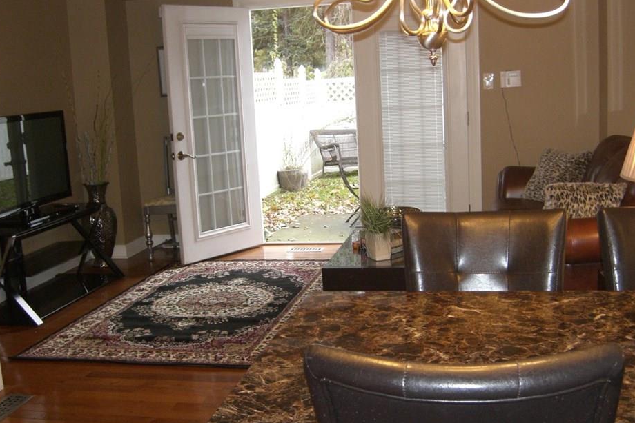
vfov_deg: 30.5
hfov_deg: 44.5
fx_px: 776
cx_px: 343
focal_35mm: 44
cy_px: 219
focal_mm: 7.9
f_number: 2.8
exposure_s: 1/60
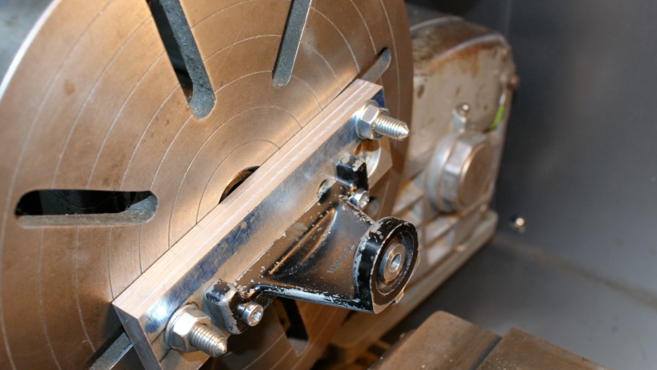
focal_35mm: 47
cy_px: 221
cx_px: 352
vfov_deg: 25.4
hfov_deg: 43.7
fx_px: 819
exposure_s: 1/60
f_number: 5.6
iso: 400
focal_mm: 24
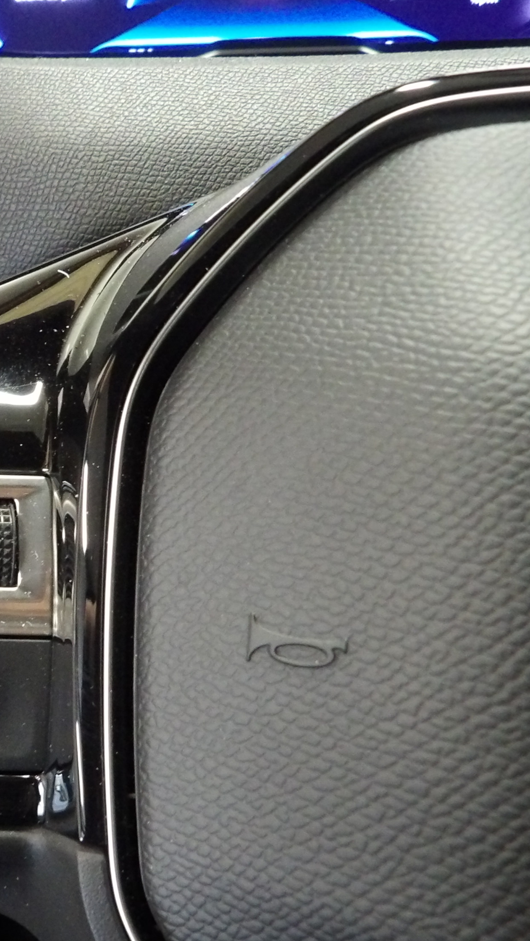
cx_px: -149
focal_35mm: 43
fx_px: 1074
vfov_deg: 47.2
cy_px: 546
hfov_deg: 24.4
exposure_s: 1/12
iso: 800
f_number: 3.2
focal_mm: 4.3
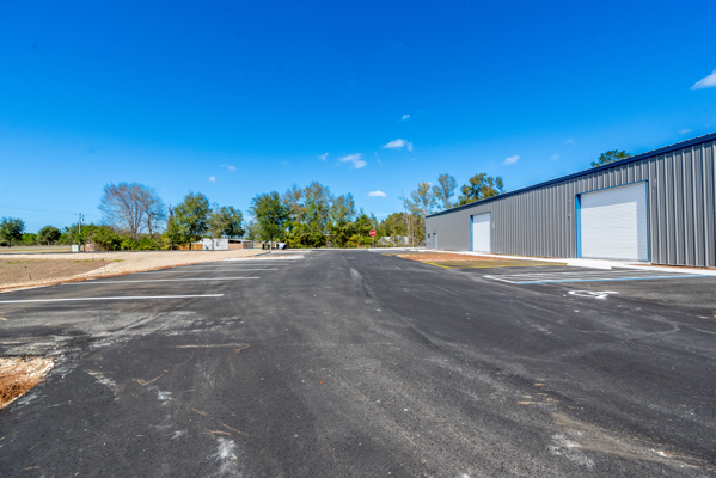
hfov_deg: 104.2
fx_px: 279
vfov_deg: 81.3
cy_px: 239
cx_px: 358
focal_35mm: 14
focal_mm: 14
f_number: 8
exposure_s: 1/8000
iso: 400
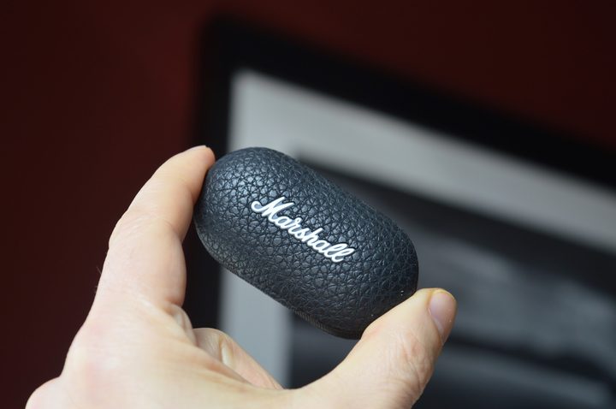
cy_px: 204
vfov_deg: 16.5
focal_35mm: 82
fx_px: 1410
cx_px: 308
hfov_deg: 24.6
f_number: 5.6
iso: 280
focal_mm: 55
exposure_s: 1/30
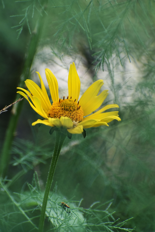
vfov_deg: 4.6
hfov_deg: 3.1
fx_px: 2906
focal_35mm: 450
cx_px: 78
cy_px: 116
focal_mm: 300
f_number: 8
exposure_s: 1/160
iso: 400
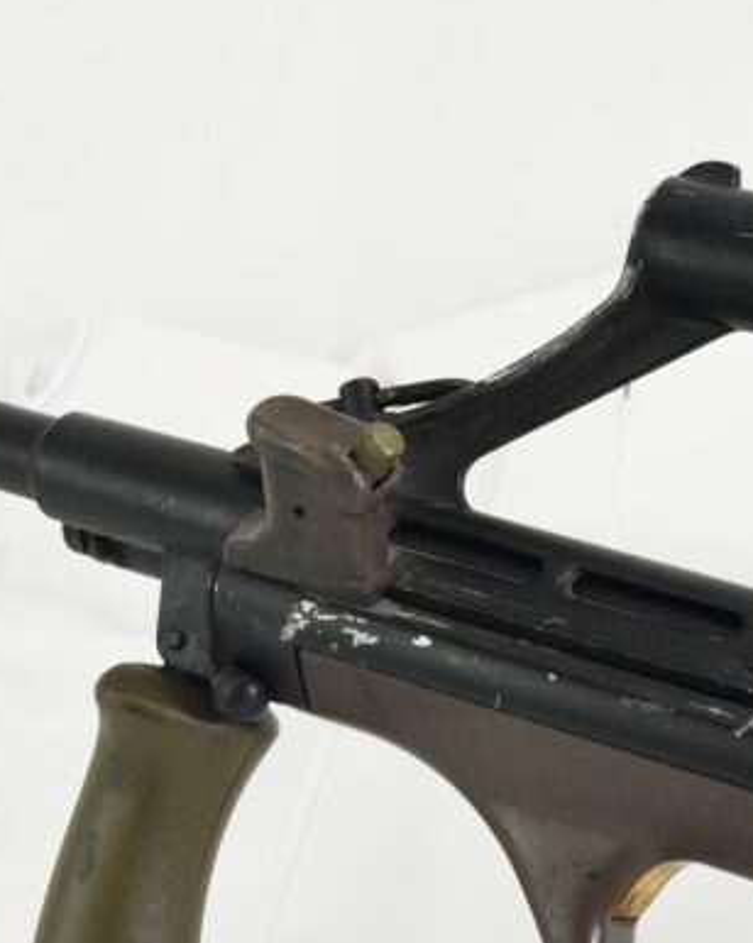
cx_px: 240
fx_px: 2706
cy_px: 599
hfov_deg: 15.8
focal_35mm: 97
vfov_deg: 19.7
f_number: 5.6
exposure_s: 1/125
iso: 250
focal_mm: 26
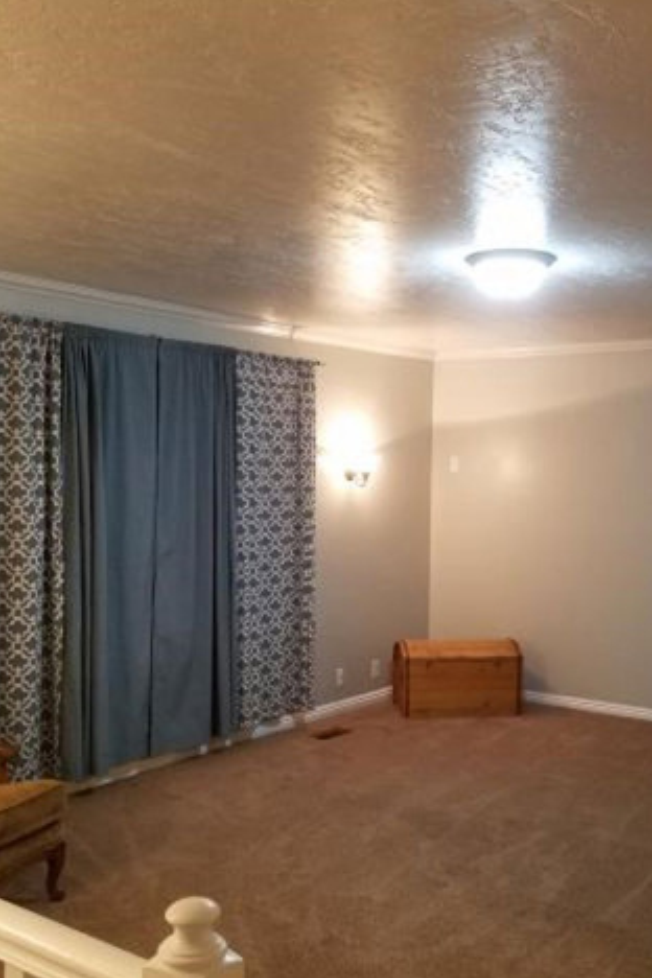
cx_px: 410
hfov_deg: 35.7
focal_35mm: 37
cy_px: 489
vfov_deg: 51.9
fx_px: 1005
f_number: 1.7
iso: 200
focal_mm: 4.2
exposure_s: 1/24
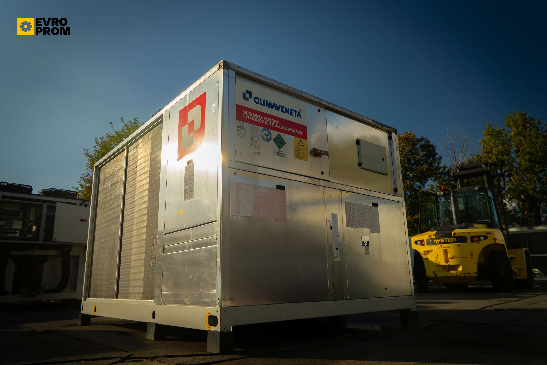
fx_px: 380
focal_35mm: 25
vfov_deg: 51.3
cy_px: 182
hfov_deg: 71.5
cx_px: 274
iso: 125
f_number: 5
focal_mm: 25
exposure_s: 1/125
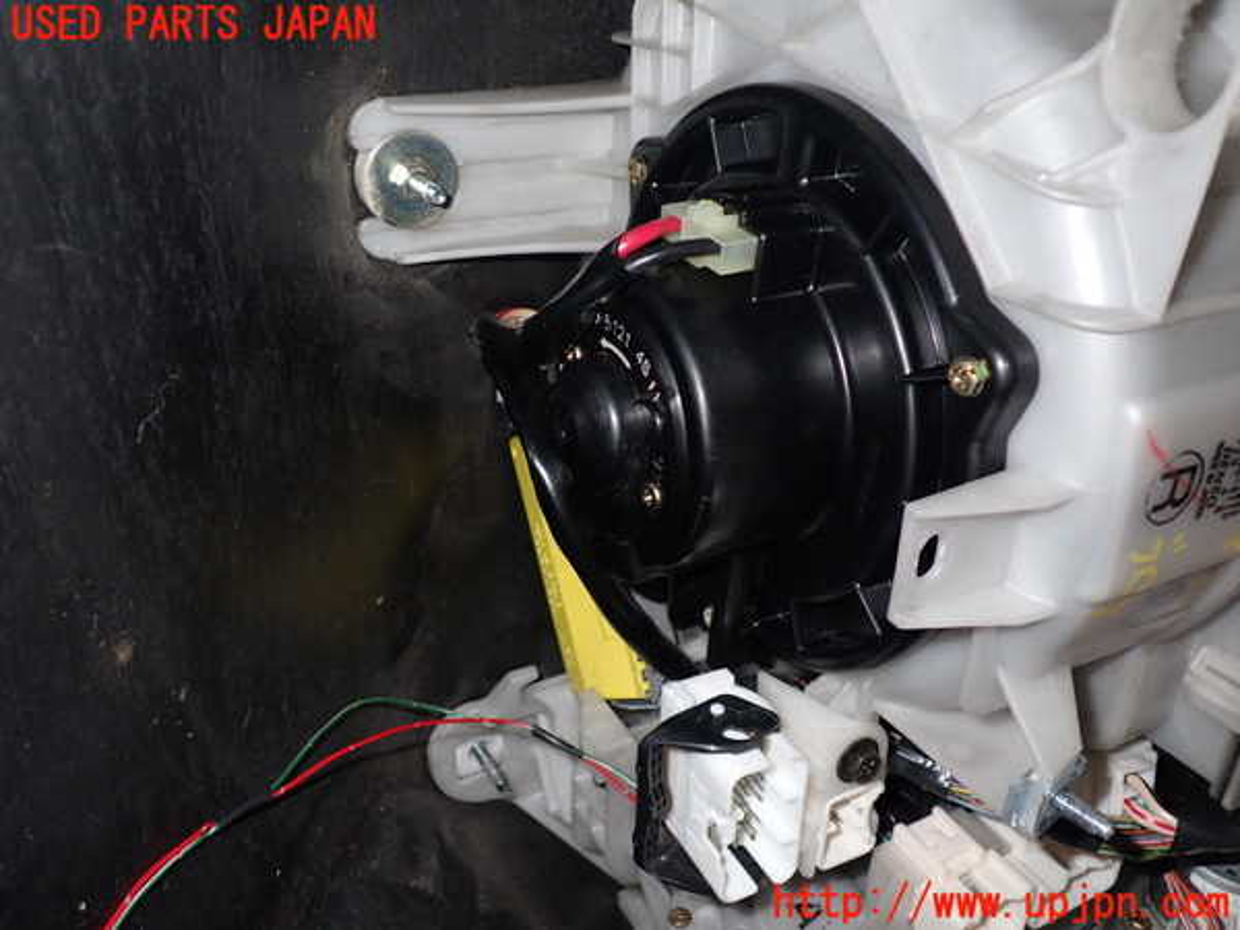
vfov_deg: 46.8
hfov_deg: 60.0
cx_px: 620
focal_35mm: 30
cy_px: 465
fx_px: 1075
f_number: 6.3
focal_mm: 5.4
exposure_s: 1/30
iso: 200
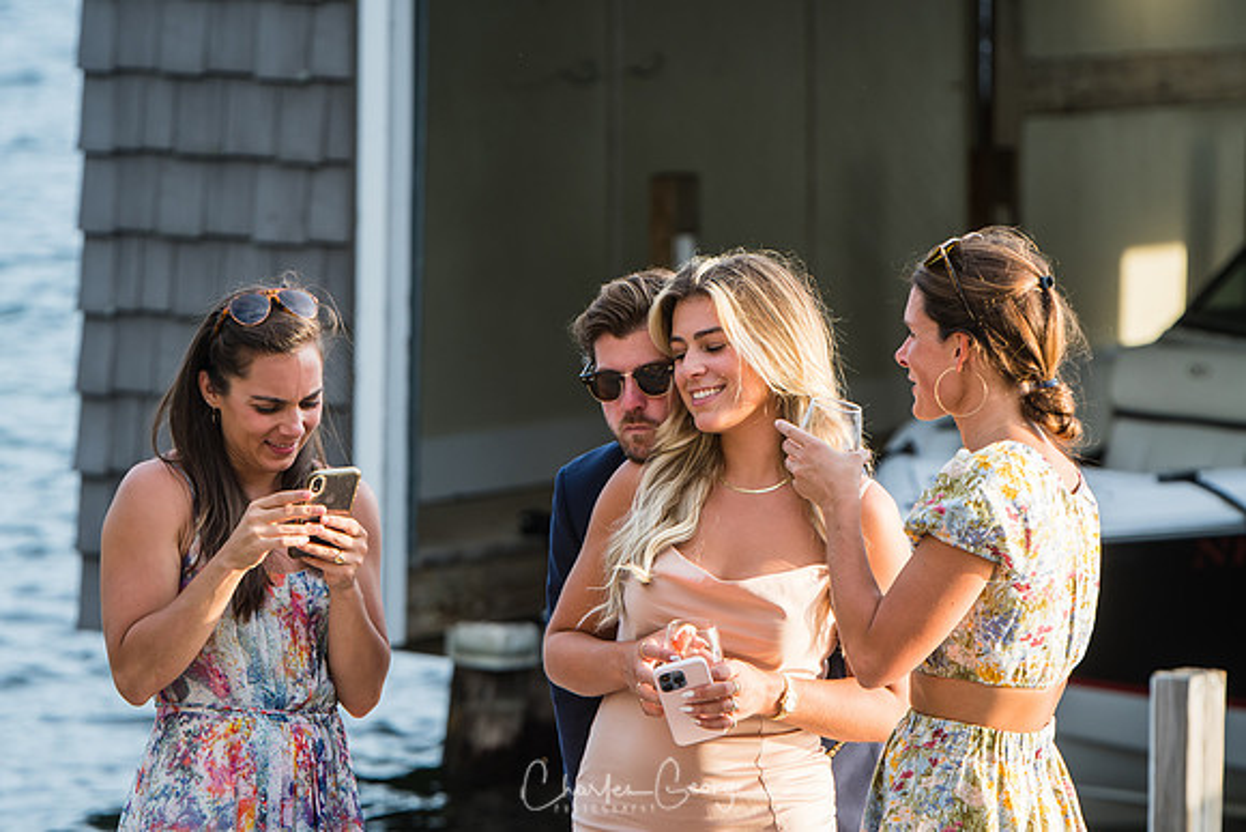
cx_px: 623
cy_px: 416
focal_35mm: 232
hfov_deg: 8.9
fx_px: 8049
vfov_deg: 5.9
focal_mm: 155
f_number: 4.5
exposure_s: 1/320
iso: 200
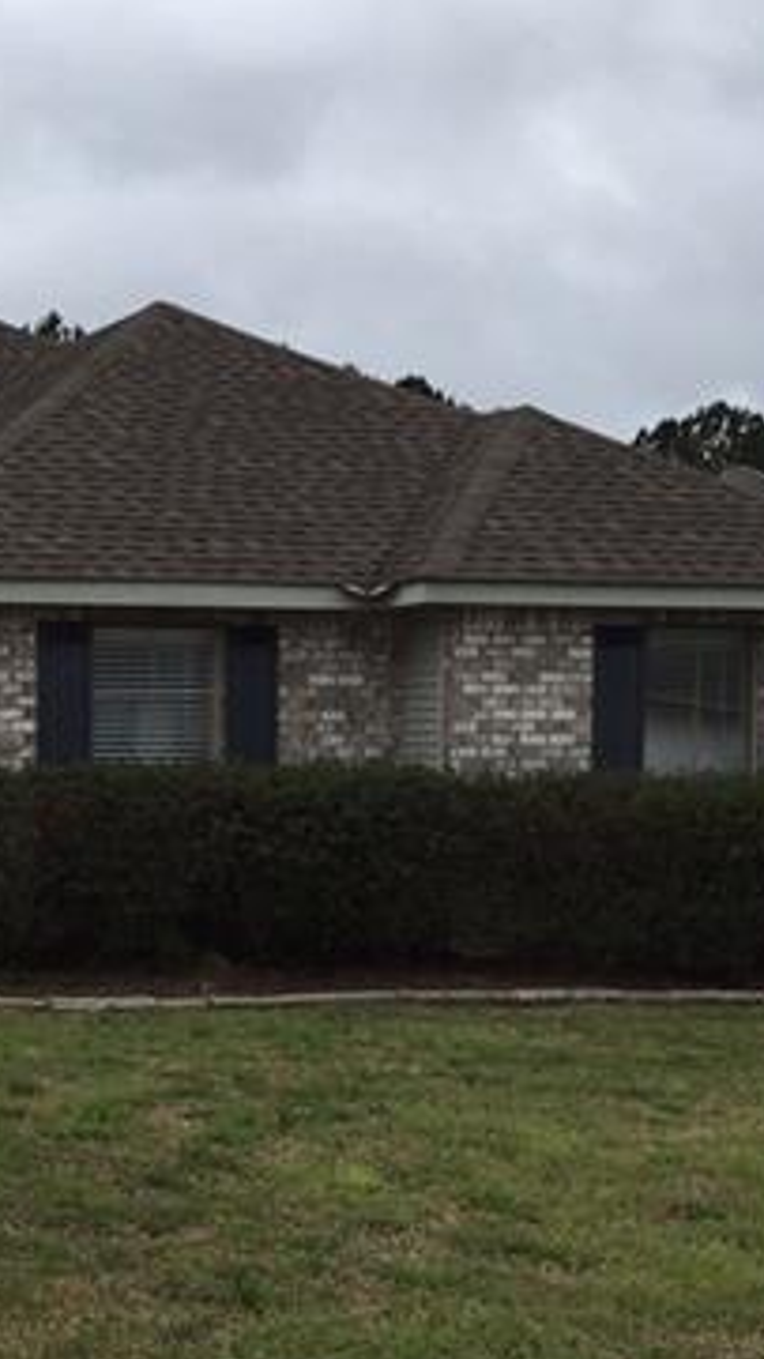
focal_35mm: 56
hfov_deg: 19.5
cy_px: 802
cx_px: -267
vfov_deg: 37.1
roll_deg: -0.8
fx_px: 2017
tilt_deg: -1.0
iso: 32
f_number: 2.2
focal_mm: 4.15
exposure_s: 1/1883
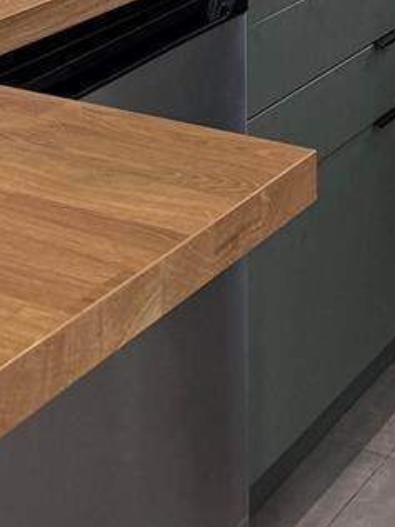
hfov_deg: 16.1
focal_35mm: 91
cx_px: 310
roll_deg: +0.0
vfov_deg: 18.2
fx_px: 1385
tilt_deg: -1.8
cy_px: -349
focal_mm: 6.76
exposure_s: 1/188
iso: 200
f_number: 1.78
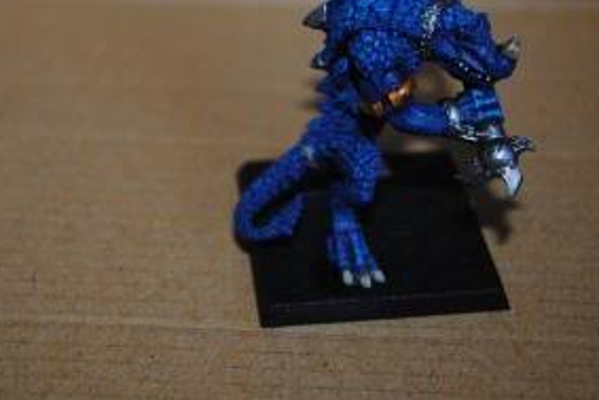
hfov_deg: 26.6
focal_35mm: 76
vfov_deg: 17.9
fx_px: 1265
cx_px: 275
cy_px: 114
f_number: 4.8
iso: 140
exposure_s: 1/60
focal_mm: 32
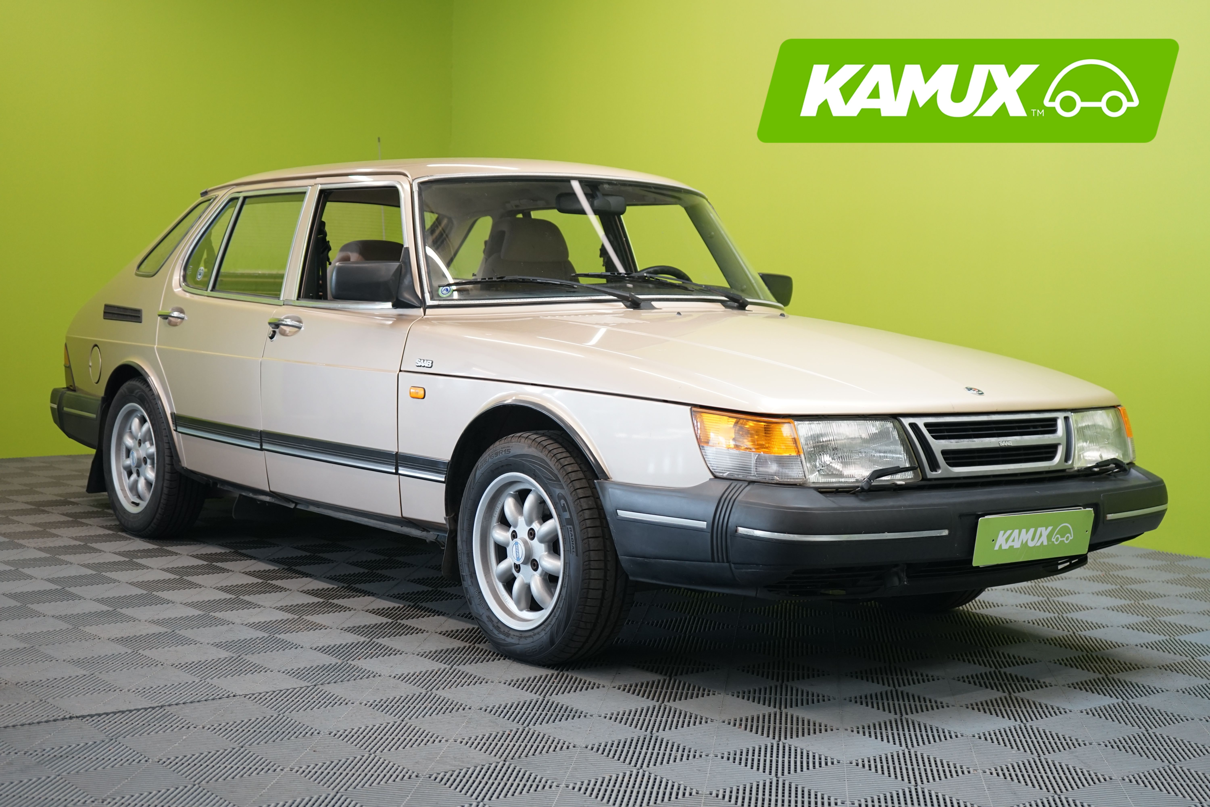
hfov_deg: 39.6
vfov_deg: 27.0
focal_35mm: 50
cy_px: 404
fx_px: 1680
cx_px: 605
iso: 800
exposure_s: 1/30
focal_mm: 50
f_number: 4.5
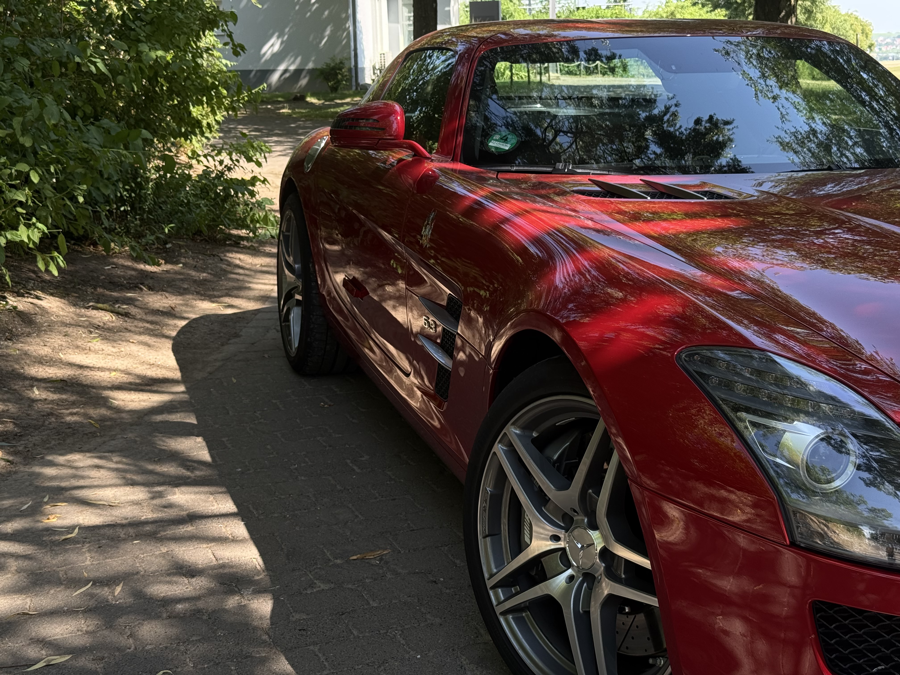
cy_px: 338
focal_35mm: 48
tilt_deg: -12.3
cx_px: 450
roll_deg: +1.1
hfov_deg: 39.7
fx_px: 1248
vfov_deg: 30.3
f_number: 1.78
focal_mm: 6.76
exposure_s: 1/530
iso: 100
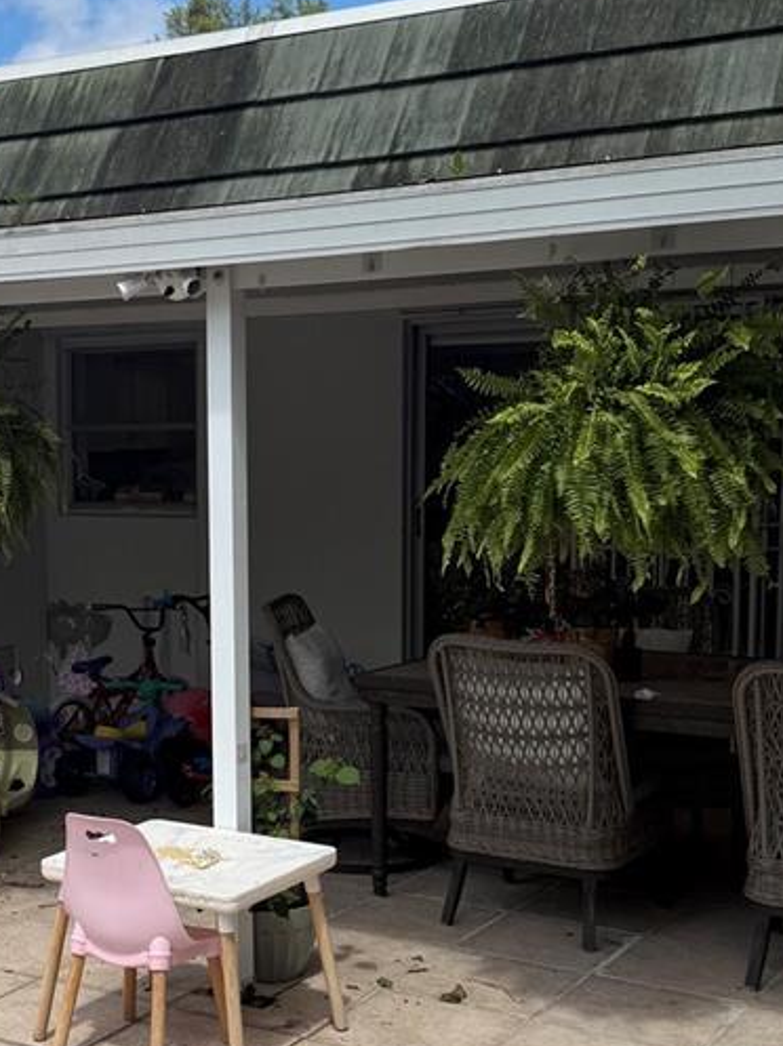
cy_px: 623
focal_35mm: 58
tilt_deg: -5.9
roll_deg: +1.0
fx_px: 1752
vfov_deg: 33.2
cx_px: 143
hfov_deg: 24.7
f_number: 1.78
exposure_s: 1/4405
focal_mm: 6.76
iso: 80
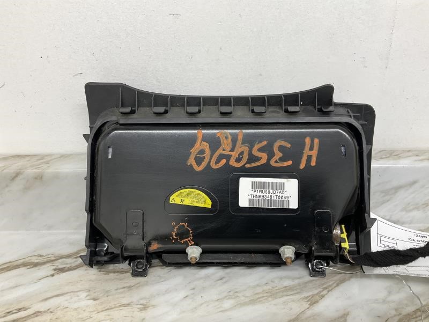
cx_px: 214
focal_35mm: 29
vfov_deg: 48.2
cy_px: 161
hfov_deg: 61.7
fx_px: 359
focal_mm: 3
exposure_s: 1/60
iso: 50
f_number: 1.8
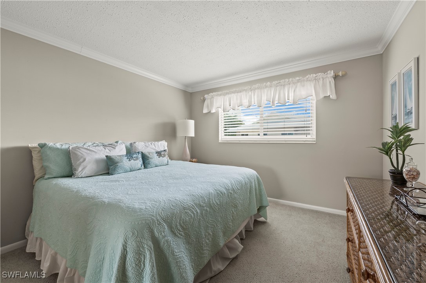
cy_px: 142
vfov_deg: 81.1
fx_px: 166
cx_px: 213
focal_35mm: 14
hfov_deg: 104.3
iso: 200
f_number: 13
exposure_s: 1.6
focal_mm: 14
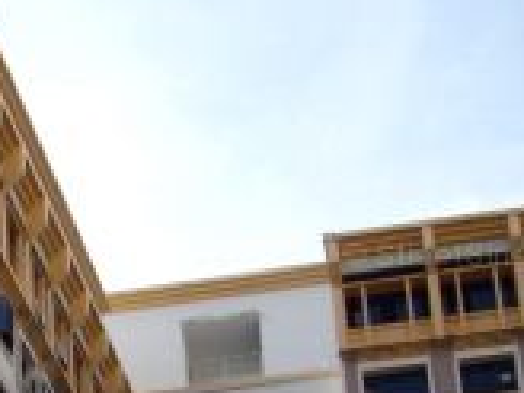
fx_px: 1877
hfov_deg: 15.5
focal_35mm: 124
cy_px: 578
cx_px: -58
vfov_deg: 11.5
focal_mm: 6.2
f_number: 5.6
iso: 80
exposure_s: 1/160
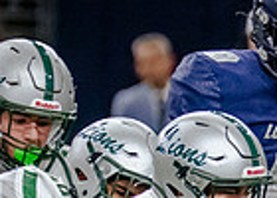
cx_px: 549
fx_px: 11116
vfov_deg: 1.0
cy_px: 297
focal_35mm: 1413
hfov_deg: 1.4
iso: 3200
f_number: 2.8
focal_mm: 200
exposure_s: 1/1250
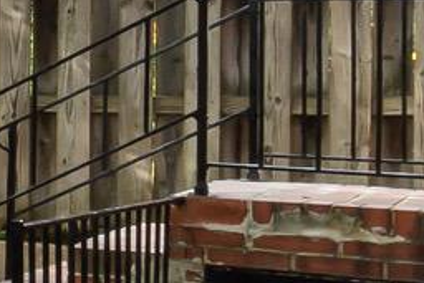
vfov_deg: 11.3
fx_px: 1414
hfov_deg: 9.5
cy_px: 11
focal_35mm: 120
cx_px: -1058
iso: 100
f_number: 13
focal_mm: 10
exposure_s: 1/6
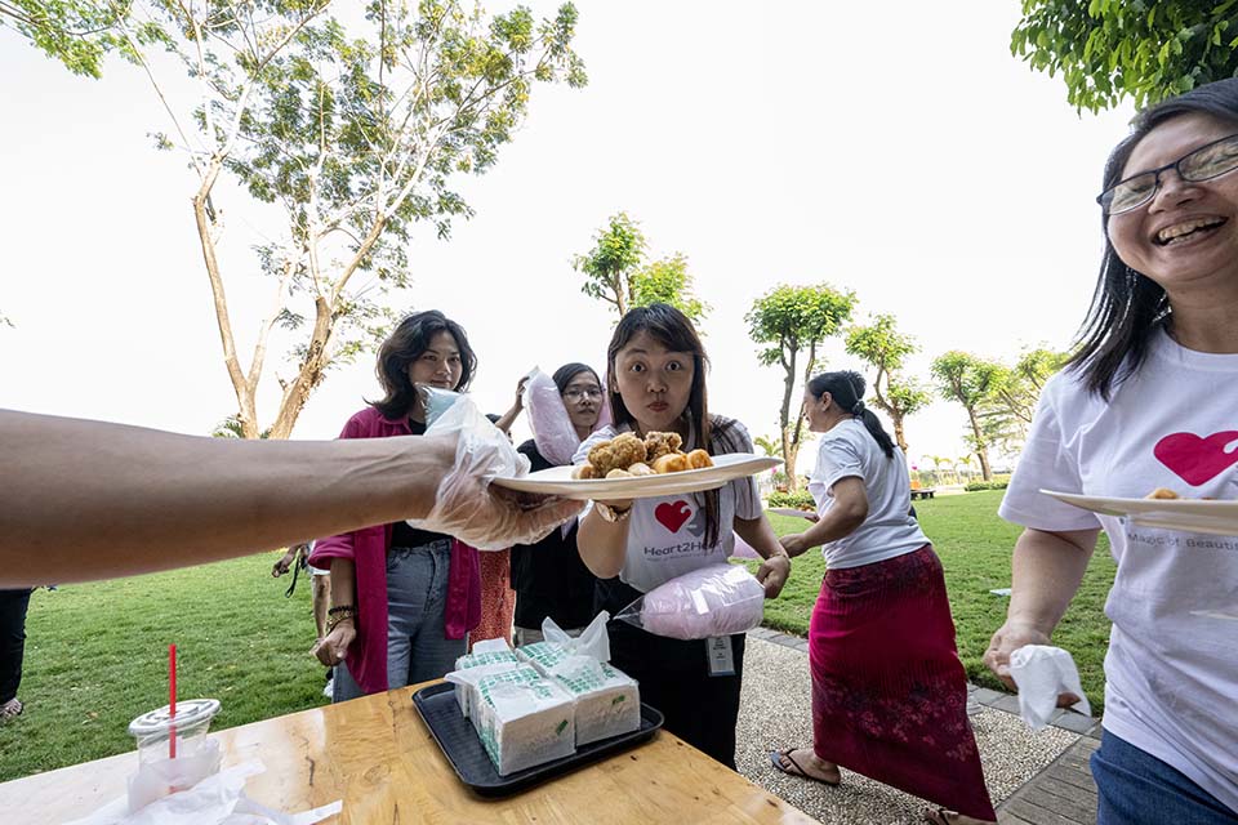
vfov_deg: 81.2
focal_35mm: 14
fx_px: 481
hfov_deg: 104.3
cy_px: 412
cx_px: 619
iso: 3600
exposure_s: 1/500
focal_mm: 14
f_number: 8
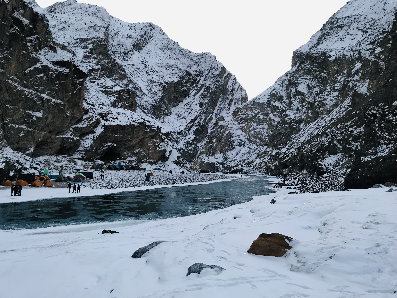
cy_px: 149
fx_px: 321
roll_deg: -0.6
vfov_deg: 49.7
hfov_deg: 63.4
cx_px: 198
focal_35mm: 28
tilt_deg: +3.4
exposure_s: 1/20
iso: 40
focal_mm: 3.99
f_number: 1.8
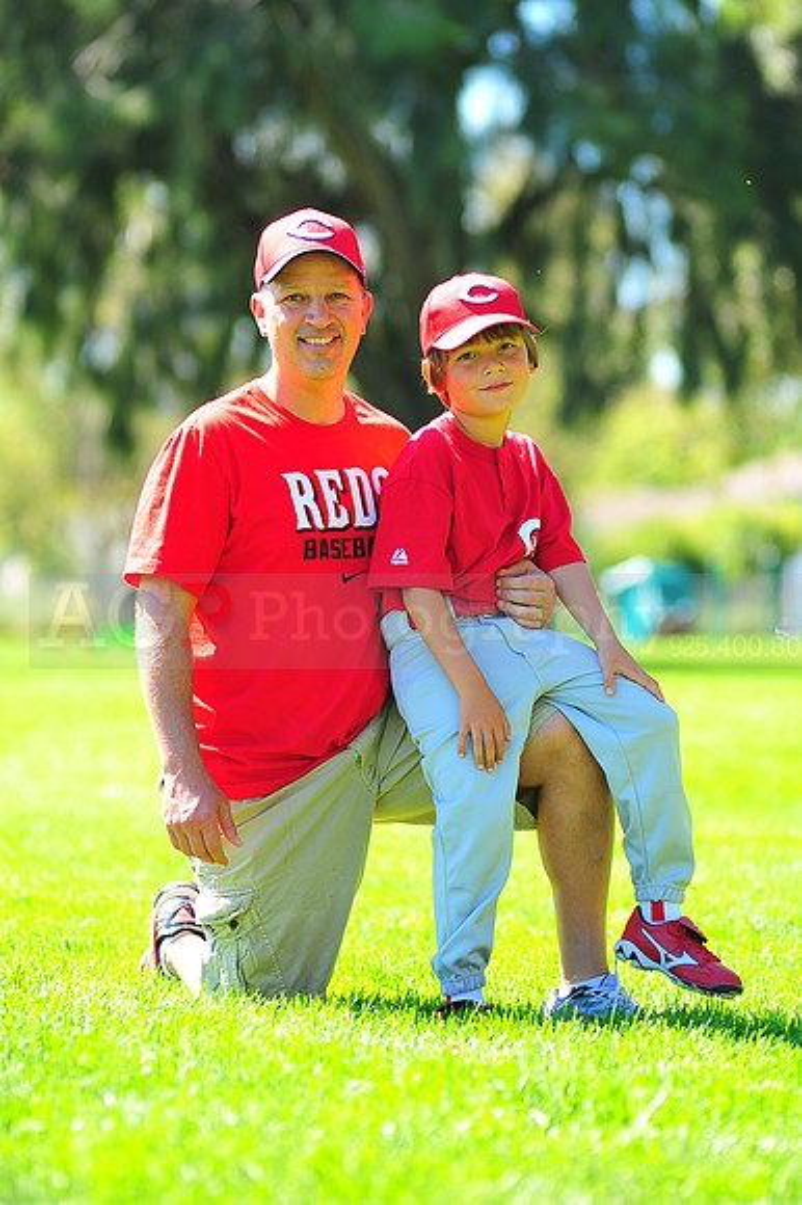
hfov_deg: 7.6
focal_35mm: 180
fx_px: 6022
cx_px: 401
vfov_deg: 11.4
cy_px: 602
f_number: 4.5
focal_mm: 180
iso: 200
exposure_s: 1/320
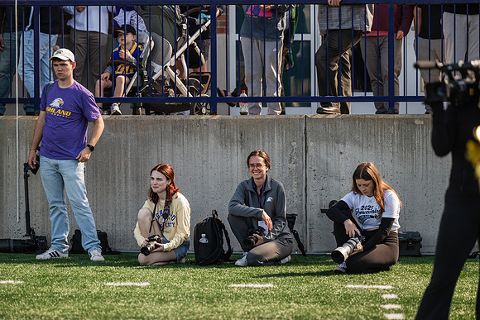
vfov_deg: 6.9
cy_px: 160
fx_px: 2667
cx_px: 240
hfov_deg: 10.3
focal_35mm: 200
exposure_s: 1/320
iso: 125
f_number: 3.5
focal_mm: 200
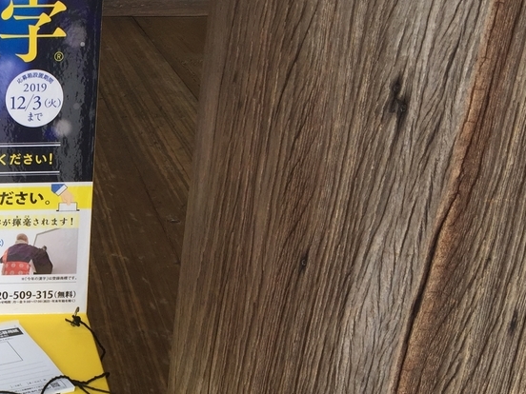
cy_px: 278
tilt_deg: -25.4
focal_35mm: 63
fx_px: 957
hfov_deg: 28.2
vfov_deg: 23.1
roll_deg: -0.2
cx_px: -38
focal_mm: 4.15
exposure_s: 1/186
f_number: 2.2
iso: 32
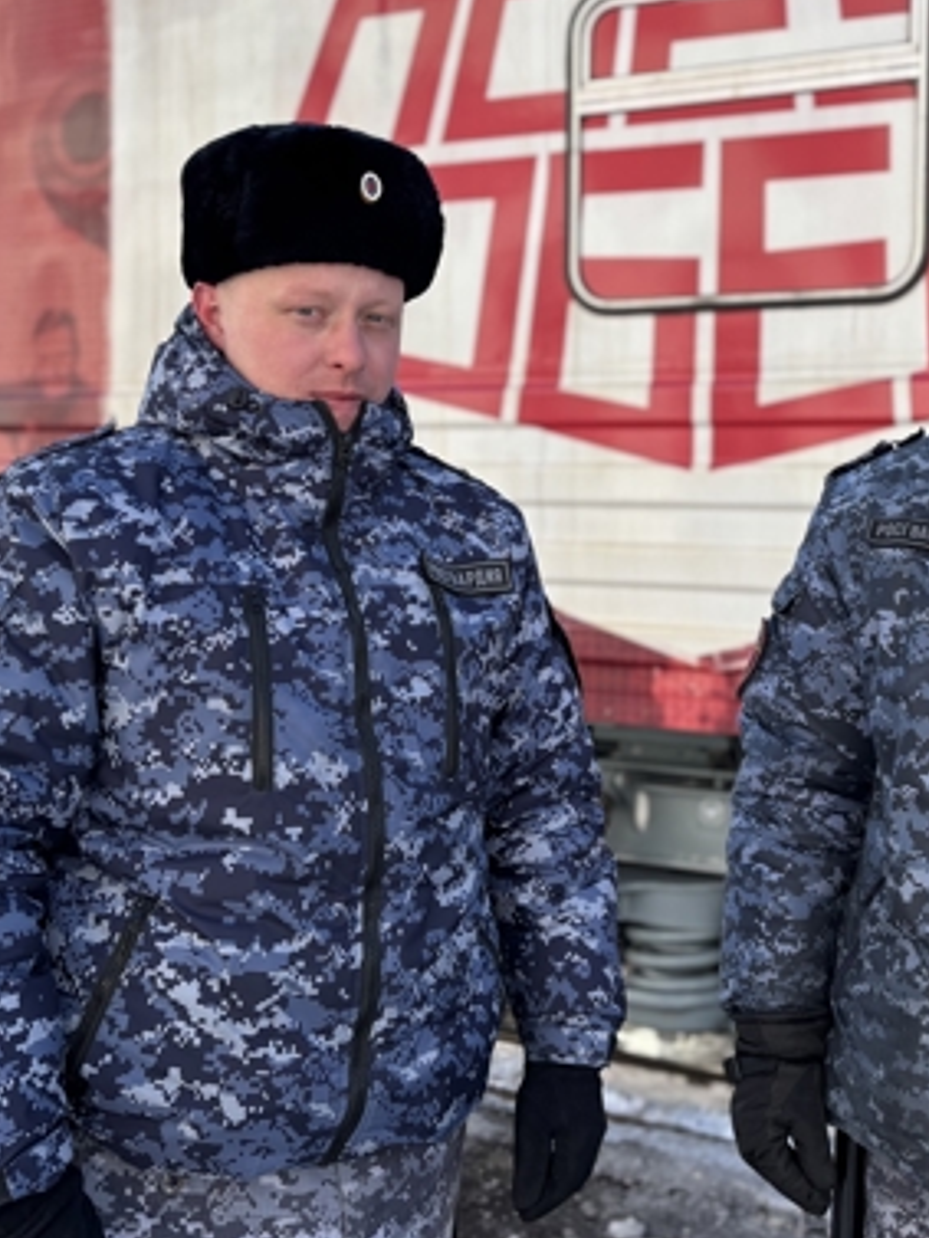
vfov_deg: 41.0
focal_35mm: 46
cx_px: 681
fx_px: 1645
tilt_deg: +1.1
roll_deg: -0.7
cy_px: 486
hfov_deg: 31.1
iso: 50
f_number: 1.6
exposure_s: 1/951
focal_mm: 5.96
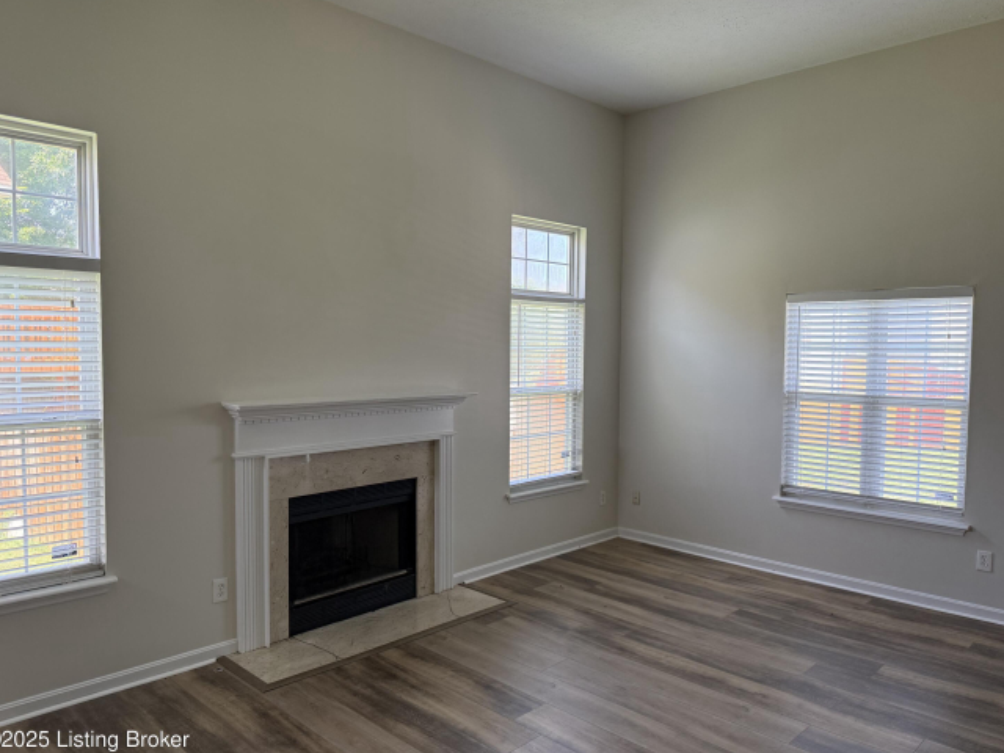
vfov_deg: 54.9
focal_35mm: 25
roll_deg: -0.4
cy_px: 383
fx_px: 725
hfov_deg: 69.4
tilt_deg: -2.6
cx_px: 506
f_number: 1.78
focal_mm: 6.76
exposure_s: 1/237
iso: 160
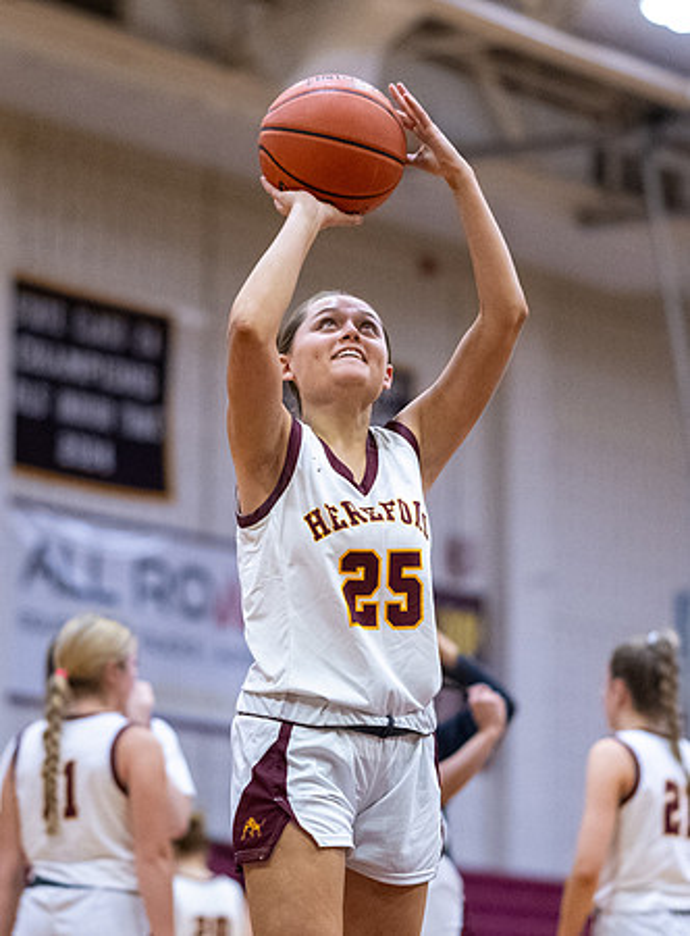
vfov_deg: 10.4
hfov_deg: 7.7
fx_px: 5123
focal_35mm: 191
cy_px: 459
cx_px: 328
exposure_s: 1/2000
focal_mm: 85
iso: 4500
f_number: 1.8
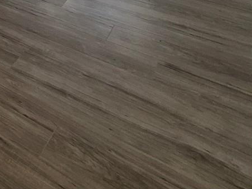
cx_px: -191
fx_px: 335
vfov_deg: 21.6
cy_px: -144
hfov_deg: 23.2
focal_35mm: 46
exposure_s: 1/120
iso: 80
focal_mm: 1.74
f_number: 2.2
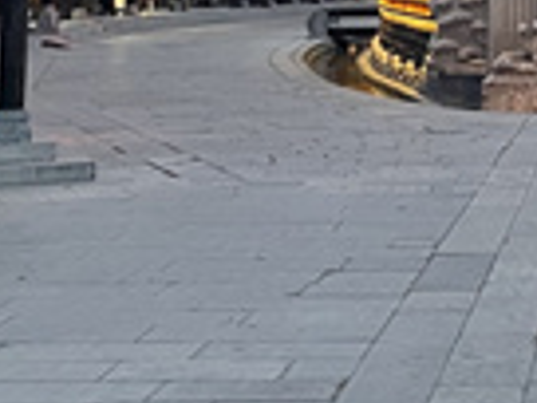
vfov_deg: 12.1
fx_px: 1784
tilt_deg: +6.2
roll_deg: -0.1
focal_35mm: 115
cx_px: 624
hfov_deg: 16.5
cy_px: -269
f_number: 1.6
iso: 80
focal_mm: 4.2
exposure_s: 1/50
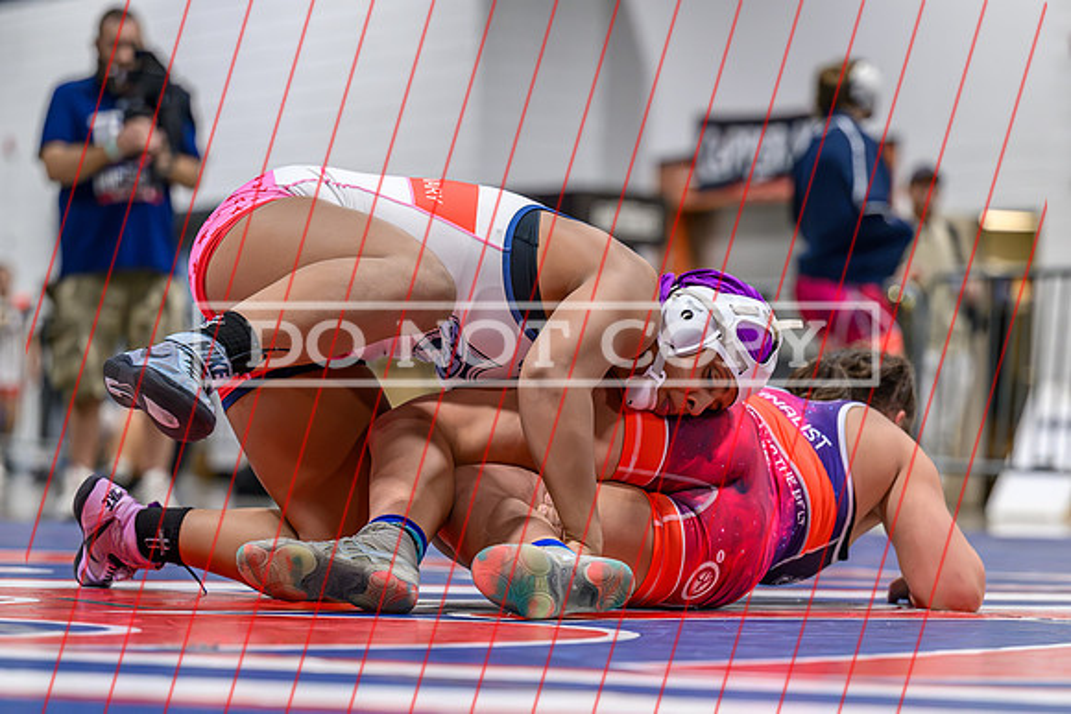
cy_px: 469
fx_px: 4442
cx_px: 592
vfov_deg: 9.2
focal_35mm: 149
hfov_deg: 13.7
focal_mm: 103
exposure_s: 1/1000
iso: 3200
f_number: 2.8
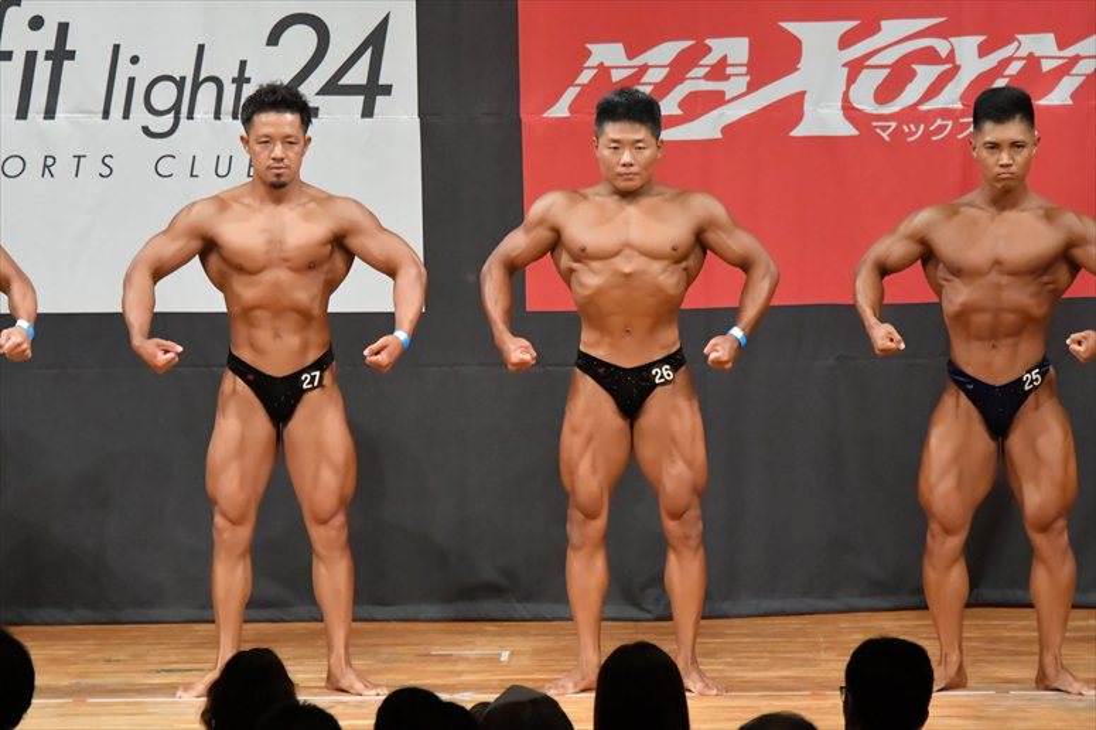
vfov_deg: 4.8
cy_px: 365
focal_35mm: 285
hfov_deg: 7.2
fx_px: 8673
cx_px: 548
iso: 10000
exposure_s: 1/400
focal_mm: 190
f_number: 5.6
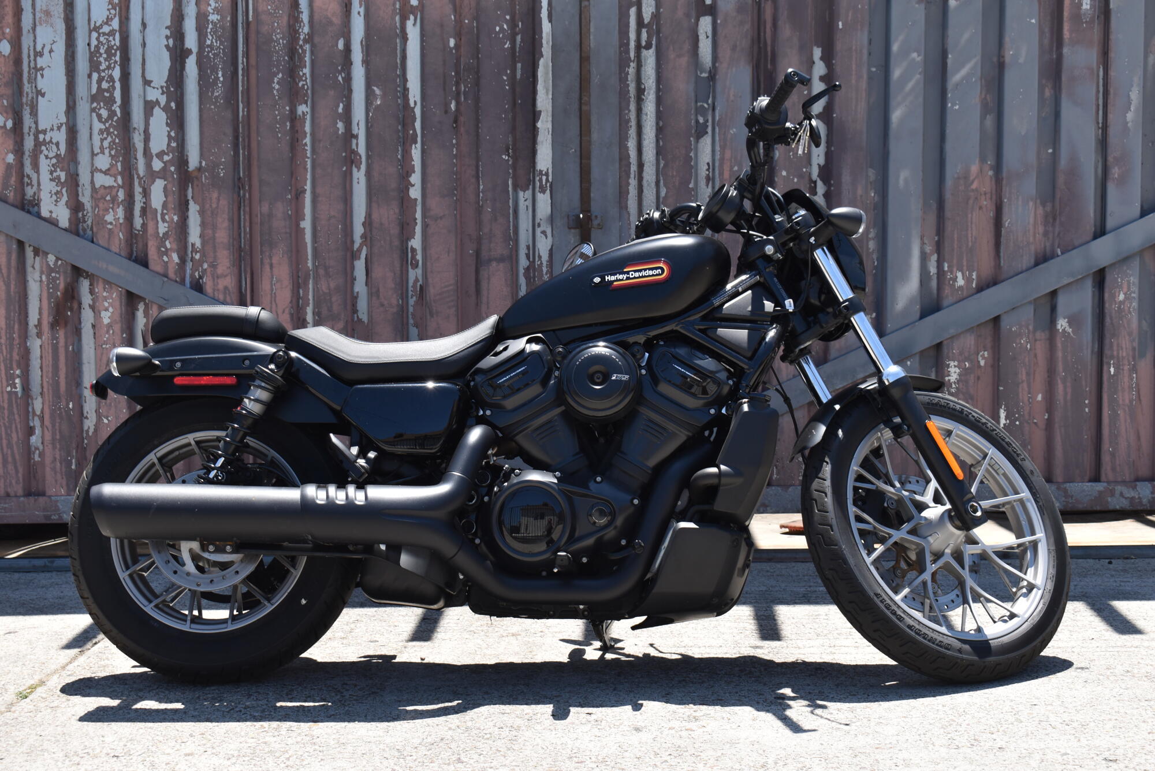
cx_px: 578
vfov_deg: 22.6
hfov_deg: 33.4
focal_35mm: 60
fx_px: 1926
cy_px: 386
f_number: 8
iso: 125
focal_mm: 40
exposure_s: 1/250
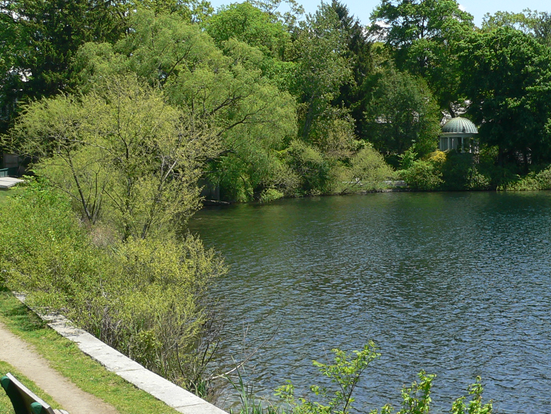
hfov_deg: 30.1
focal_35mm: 64
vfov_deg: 22.9
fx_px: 1019
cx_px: 357
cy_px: 244
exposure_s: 1/400
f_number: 4
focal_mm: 6
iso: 80
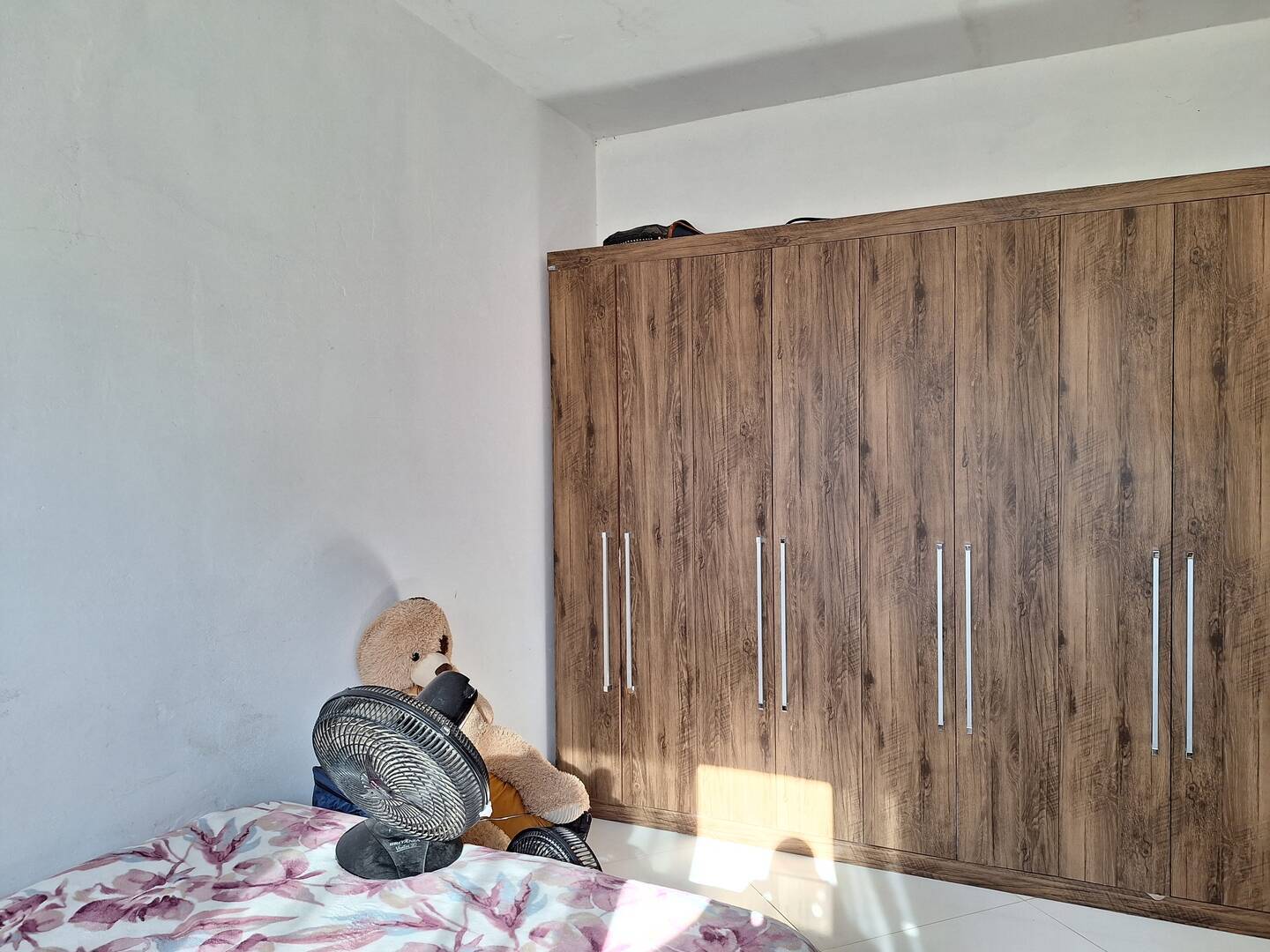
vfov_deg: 58.9
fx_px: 844
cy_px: 476
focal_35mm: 23
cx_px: 635
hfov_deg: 73.9
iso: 50
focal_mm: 5.54
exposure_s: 1/120
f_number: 1.8
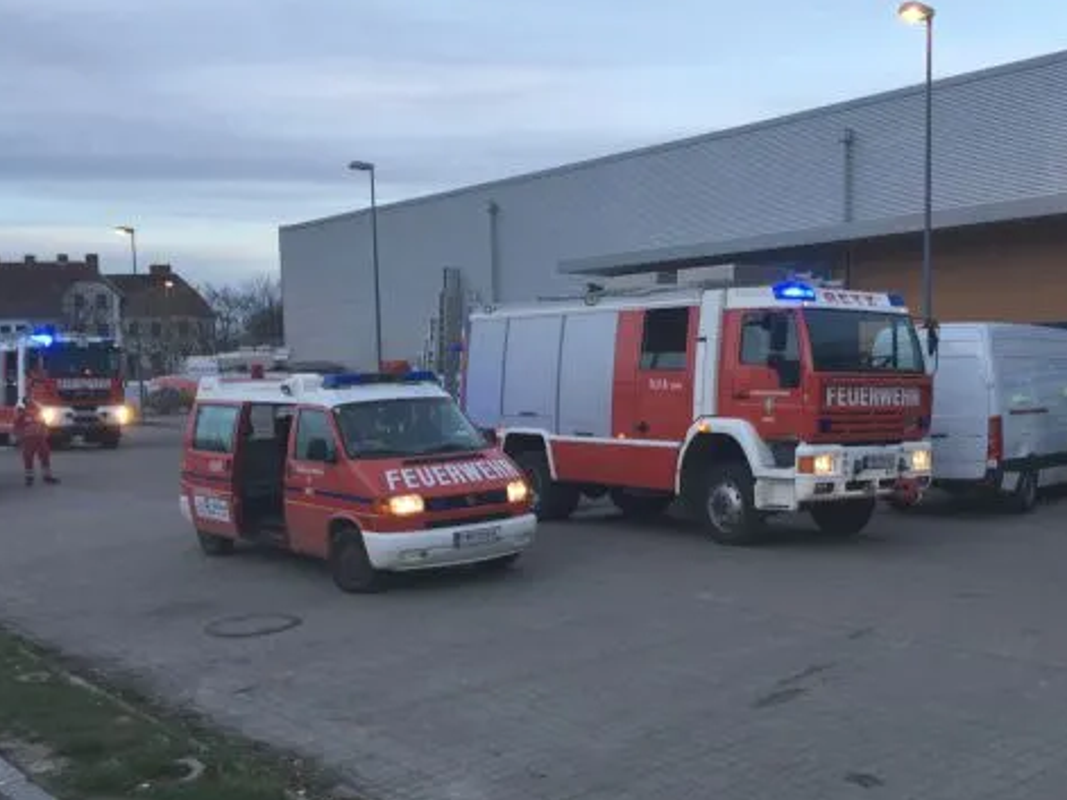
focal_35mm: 40
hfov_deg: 46.7
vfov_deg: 35.9
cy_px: 459
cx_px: 589
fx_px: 1233
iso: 40
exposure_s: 1/100
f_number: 2.2
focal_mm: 4.15
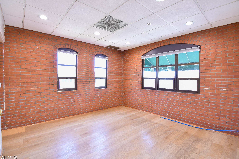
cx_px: 116
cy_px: 81
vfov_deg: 73.7
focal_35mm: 16
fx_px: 106
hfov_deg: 96.7
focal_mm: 10
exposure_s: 1/4
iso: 100
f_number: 5.6
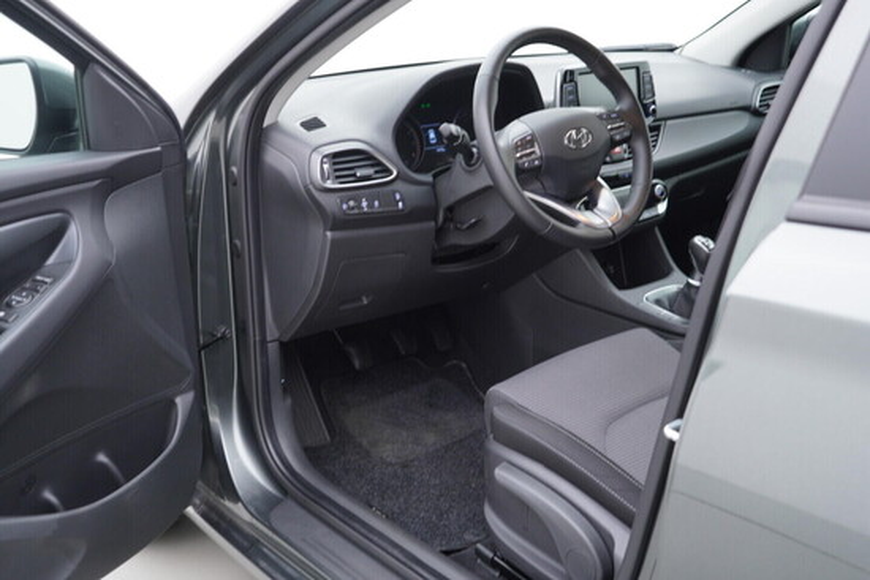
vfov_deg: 36.9
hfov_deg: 53.1
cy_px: 290
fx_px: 870
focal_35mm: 36
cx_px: 435
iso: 160
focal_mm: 24
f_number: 2.8
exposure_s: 1/40
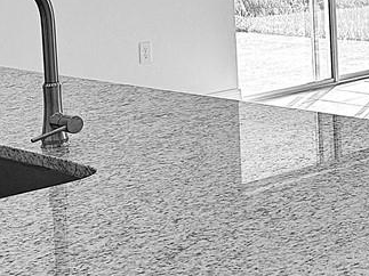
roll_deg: +2.9
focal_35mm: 119
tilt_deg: -3.1
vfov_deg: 12.1
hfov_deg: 15.3
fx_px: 1268
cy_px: -71
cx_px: 547
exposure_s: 1/722
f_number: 1.78
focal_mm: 6.76
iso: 100
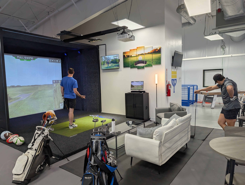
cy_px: 92
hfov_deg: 71.5
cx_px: 122
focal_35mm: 24
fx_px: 170
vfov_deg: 56.9
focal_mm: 6.9
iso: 23
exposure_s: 1/250
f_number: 1.68
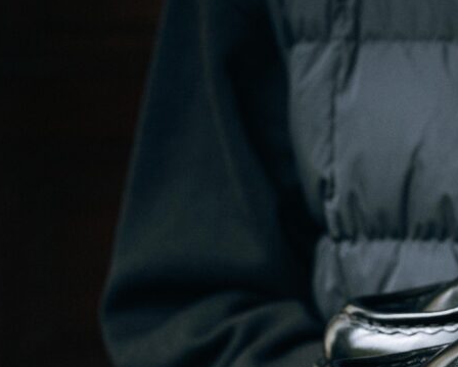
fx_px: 1818
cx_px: 559
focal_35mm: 134
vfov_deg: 11.5
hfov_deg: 13.9
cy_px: 253
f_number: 3.2
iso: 1250
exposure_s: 1/250
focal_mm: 50
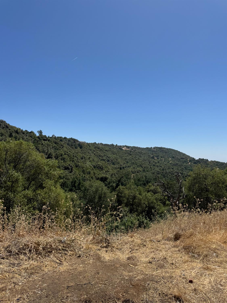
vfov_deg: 71.6
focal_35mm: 24
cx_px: 114
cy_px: 152
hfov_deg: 56.8
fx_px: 210
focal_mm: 6.76
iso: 80
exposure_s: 1/6410
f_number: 1.78
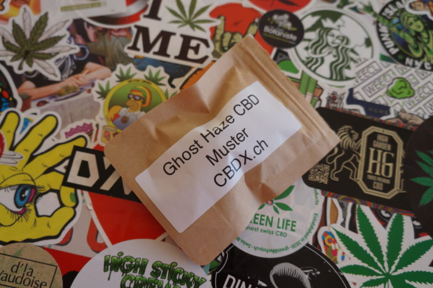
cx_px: 216
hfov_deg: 62.0
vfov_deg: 43.6
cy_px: 144
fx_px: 361
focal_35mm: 30
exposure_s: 1/160
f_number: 4
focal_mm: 20
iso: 100
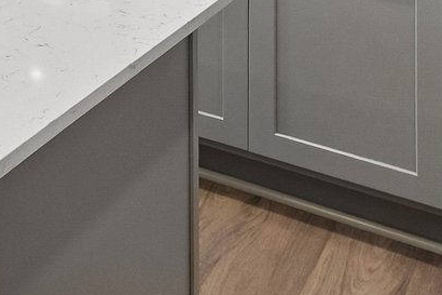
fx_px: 920
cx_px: -49
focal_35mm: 75
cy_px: -388
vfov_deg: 13.7
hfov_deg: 25.0
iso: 400
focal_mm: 10
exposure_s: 1/25
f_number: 8
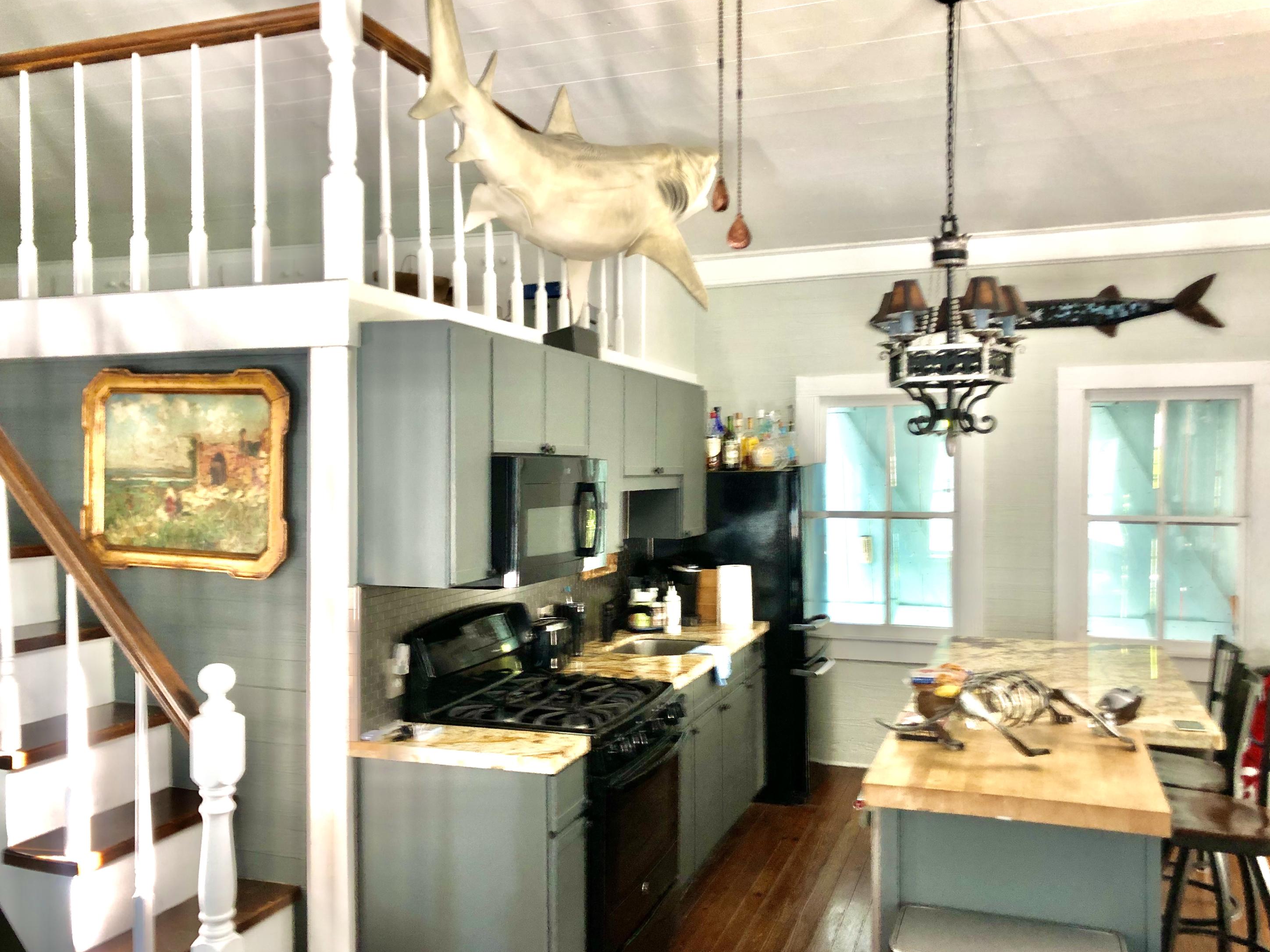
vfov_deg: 48.2
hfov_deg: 61.7
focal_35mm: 29
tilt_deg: -2.0
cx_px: 630
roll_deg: -0.2
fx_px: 1064
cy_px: 481
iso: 40
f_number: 1.8
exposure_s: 1/15
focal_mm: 4
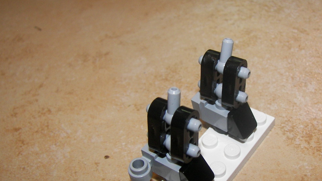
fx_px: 444
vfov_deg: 23.0
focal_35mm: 52
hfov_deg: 39.6
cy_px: 119
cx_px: 205
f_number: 2.8
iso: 100
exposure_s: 1/30
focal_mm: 6
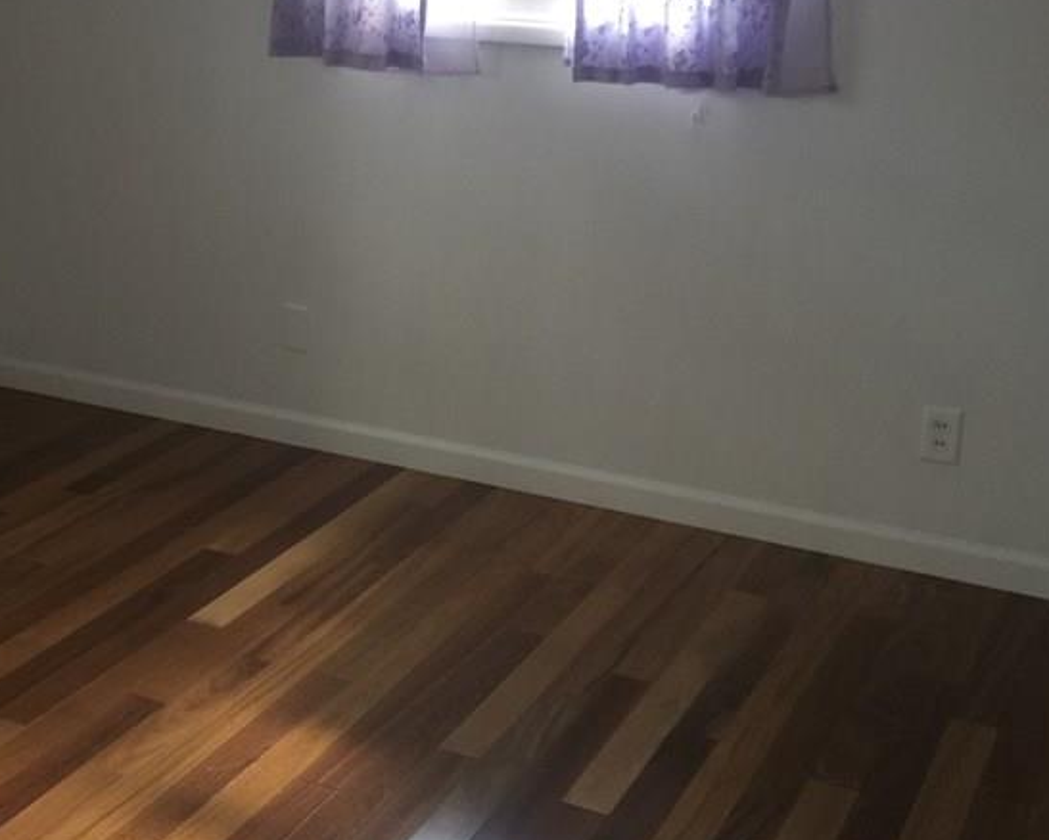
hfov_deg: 35.0
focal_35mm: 53
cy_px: 374
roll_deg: -0.4
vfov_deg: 28.6
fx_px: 1646
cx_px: 338
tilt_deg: -15.7
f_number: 2.2
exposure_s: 1/15
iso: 40
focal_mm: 4.15
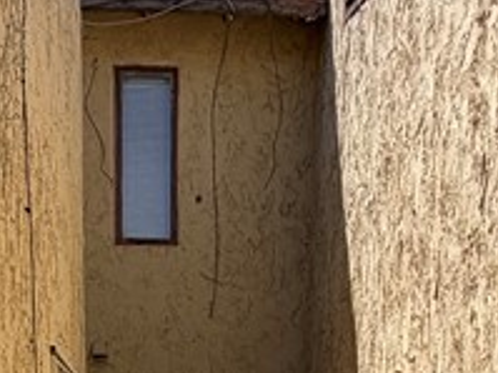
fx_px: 1035
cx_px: 220
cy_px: 791
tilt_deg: -15.3
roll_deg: -1.0
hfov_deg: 27.0
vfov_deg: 15.4
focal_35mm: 72
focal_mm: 2.22
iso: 20
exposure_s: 1/820
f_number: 2.2
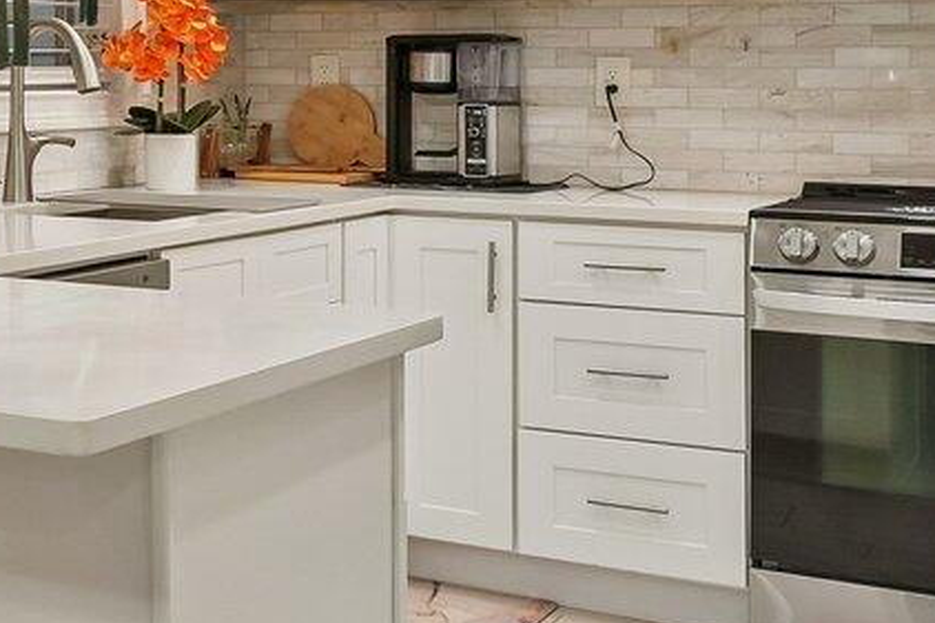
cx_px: -312
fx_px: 1765
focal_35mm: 68
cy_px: 90
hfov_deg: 25.2
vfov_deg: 19.7
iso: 400
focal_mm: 14
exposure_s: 1/13
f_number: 11
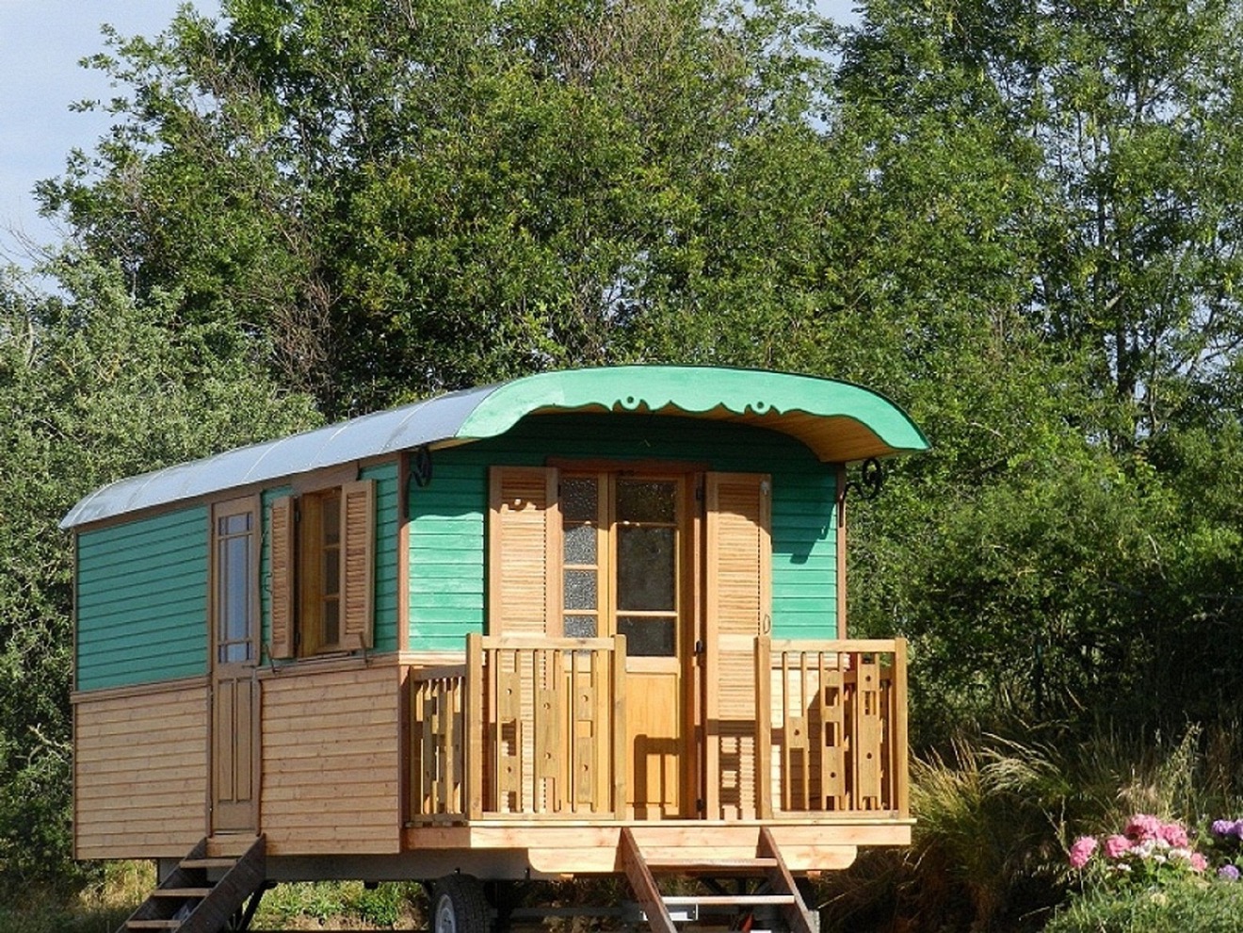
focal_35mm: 130
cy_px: 466
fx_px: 4668
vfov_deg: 11.4
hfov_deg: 15.2
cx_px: 622
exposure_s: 1/640
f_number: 5
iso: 160
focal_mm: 23.1
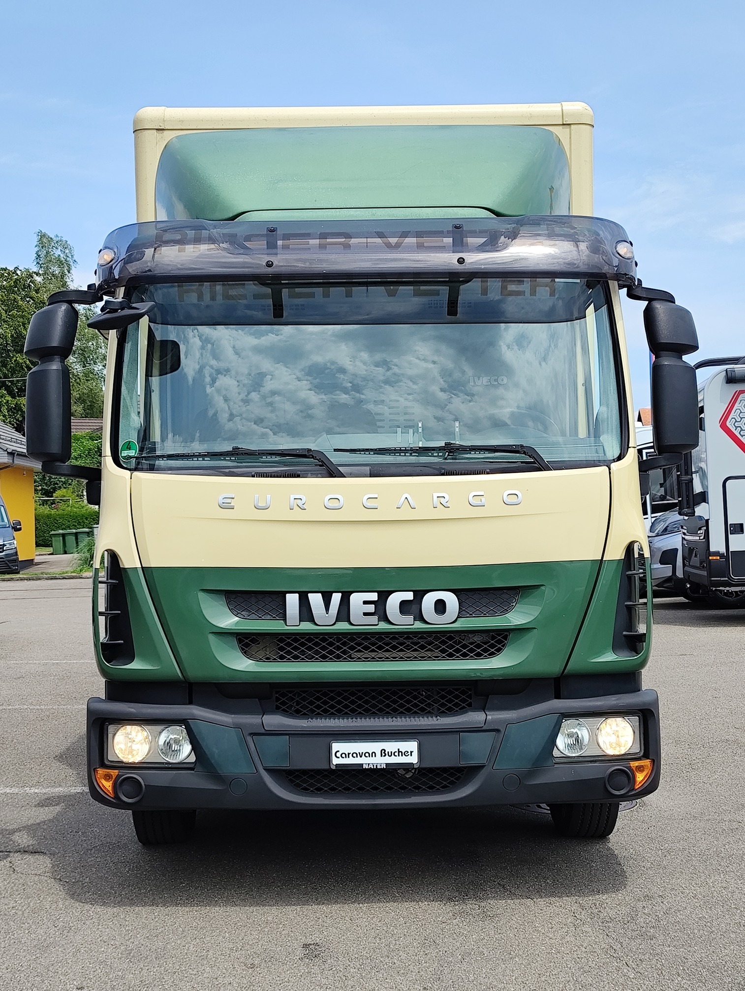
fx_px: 1290
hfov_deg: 32.2
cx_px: 372
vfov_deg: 42.1
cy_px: 496
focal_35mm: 45
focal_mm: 4.71
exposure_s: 1/1226
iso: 50
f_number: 1.79
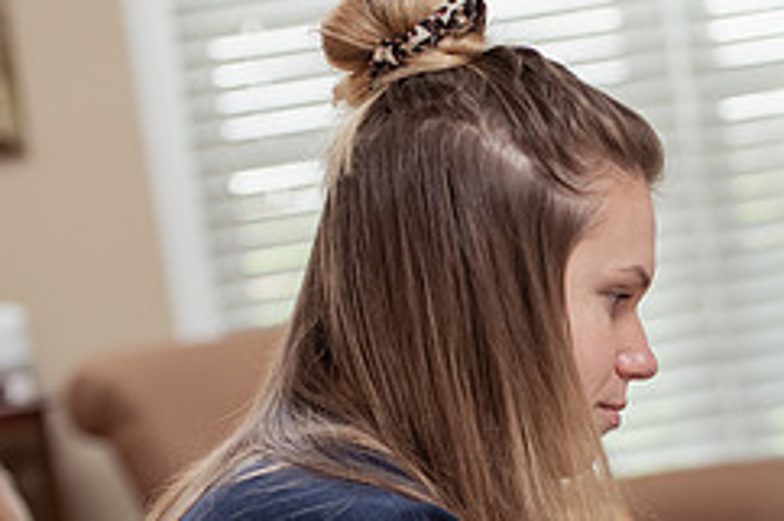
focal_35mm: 180
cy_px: 526
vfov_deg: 7.6
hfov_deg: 11.3
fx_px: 3917
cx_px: 823
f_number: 3.2
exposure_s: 1/200
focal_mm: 75
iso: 800
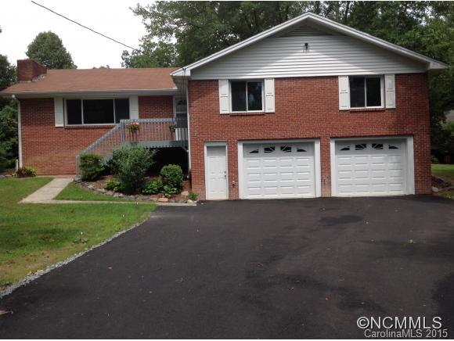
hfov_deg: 52.6
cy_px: 170
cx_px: 227
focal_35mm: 35
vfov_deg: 40.8
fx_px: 459
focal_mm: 4.28
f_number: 2.4
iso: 50
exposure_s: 1/1080
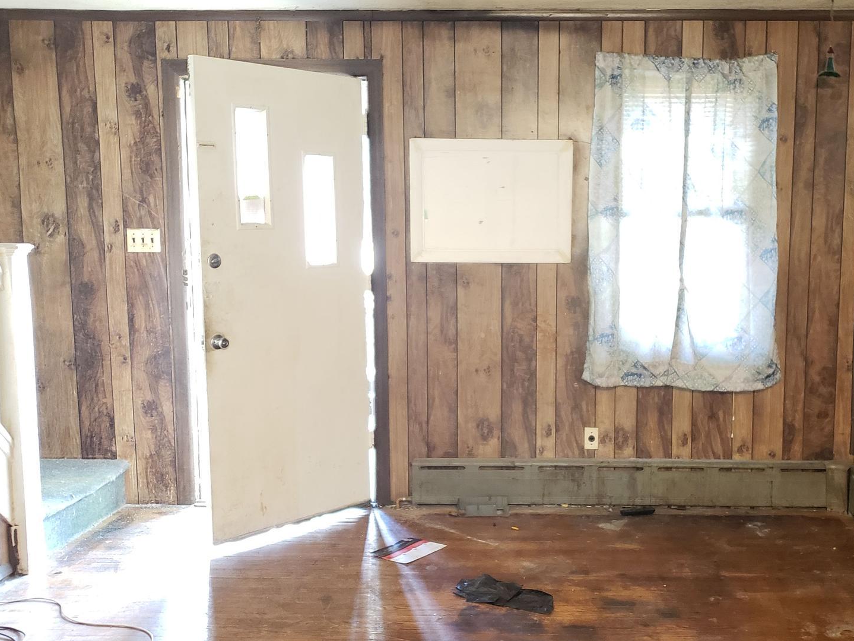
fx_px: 913
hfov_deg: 49.6
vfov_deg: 38.7
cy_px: 332
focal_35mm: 37
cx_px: 539
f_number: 1.5
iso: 500
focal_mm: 4.3
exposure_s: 1/10
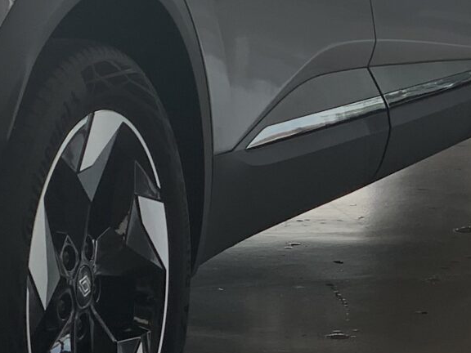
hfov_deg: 8.4
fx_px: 3143
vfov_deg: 6.4
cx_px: -213
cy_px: -66
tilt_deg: -4.3
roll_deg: +1.1
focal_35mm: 231
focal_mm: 6
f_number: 2.4
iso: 16
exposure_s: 1/72
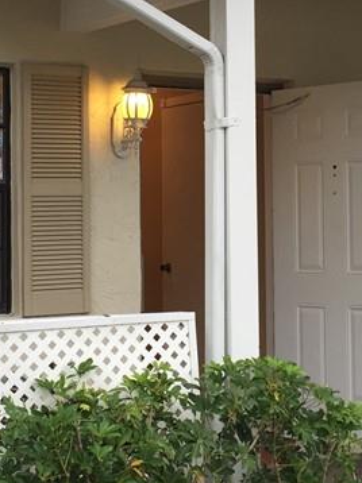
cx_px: 211
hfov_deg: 17.7
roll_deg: -0.3
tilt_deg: +2.5
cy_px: 171
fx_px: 1159
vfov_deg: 23.5
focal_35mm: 83
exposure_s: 1/60
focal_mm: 4.15
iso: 32
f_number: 2.2
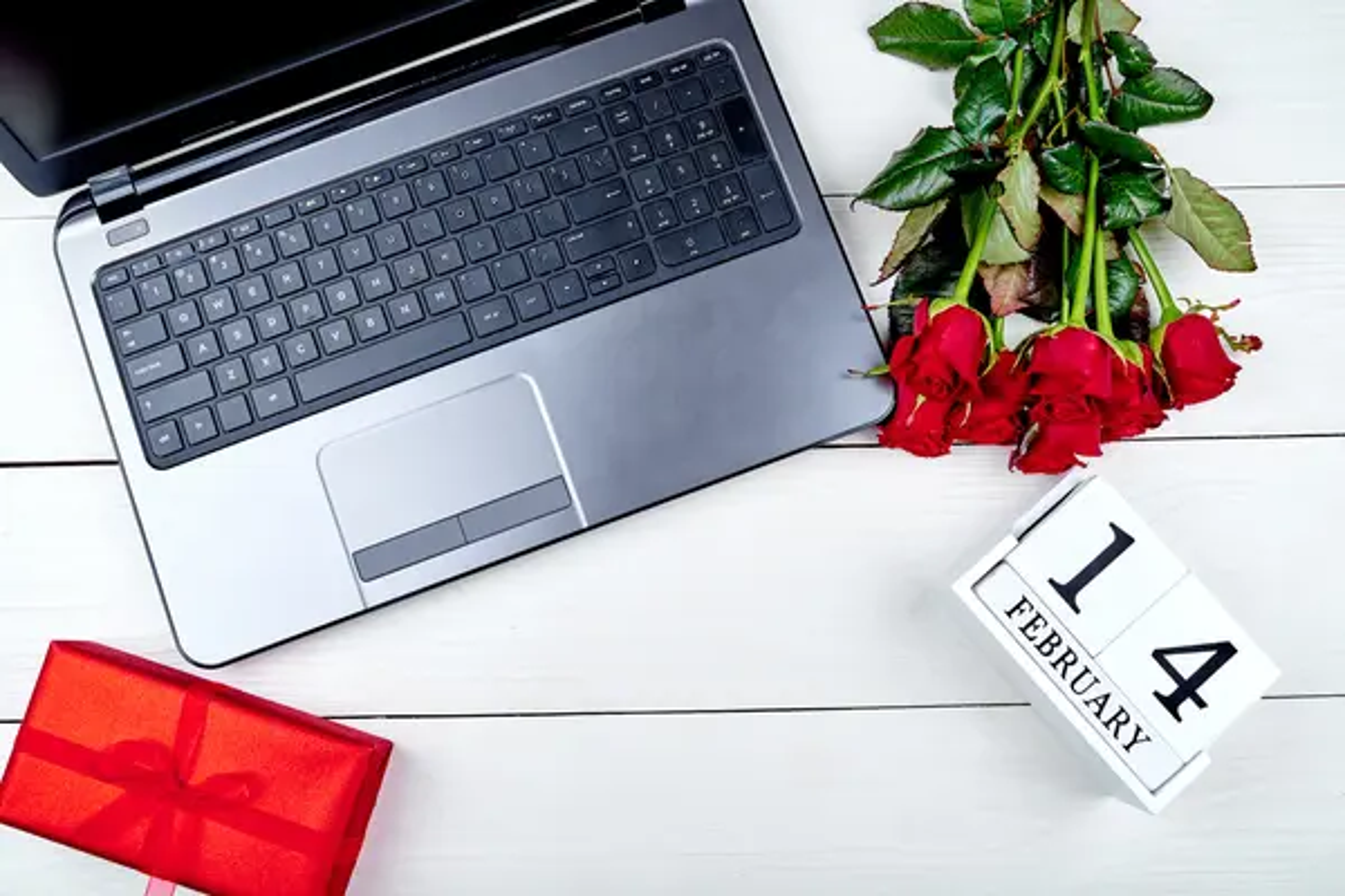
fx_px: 1308
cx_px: 672
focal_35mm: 35
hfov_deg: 54.4
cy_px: 448
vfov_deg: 37.9
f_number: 8
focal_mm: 35
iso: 63
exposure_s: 1/160
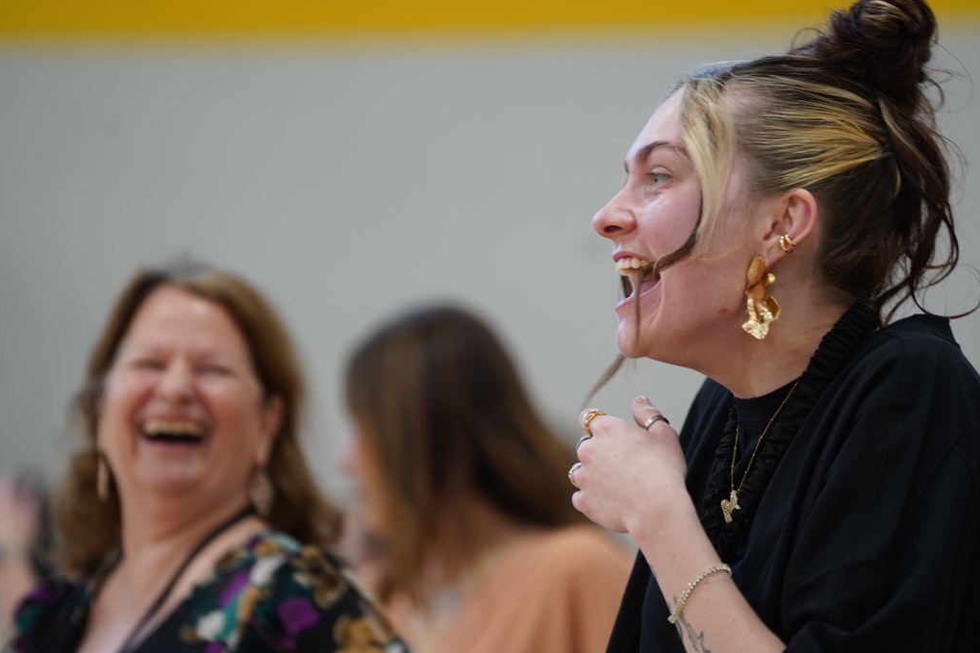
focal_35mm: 201
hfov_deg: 10.2
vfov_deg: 6.8
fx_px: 5470
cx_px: 489
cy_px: 326
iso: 640
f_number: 2.8
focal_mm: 200
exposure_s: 1/160
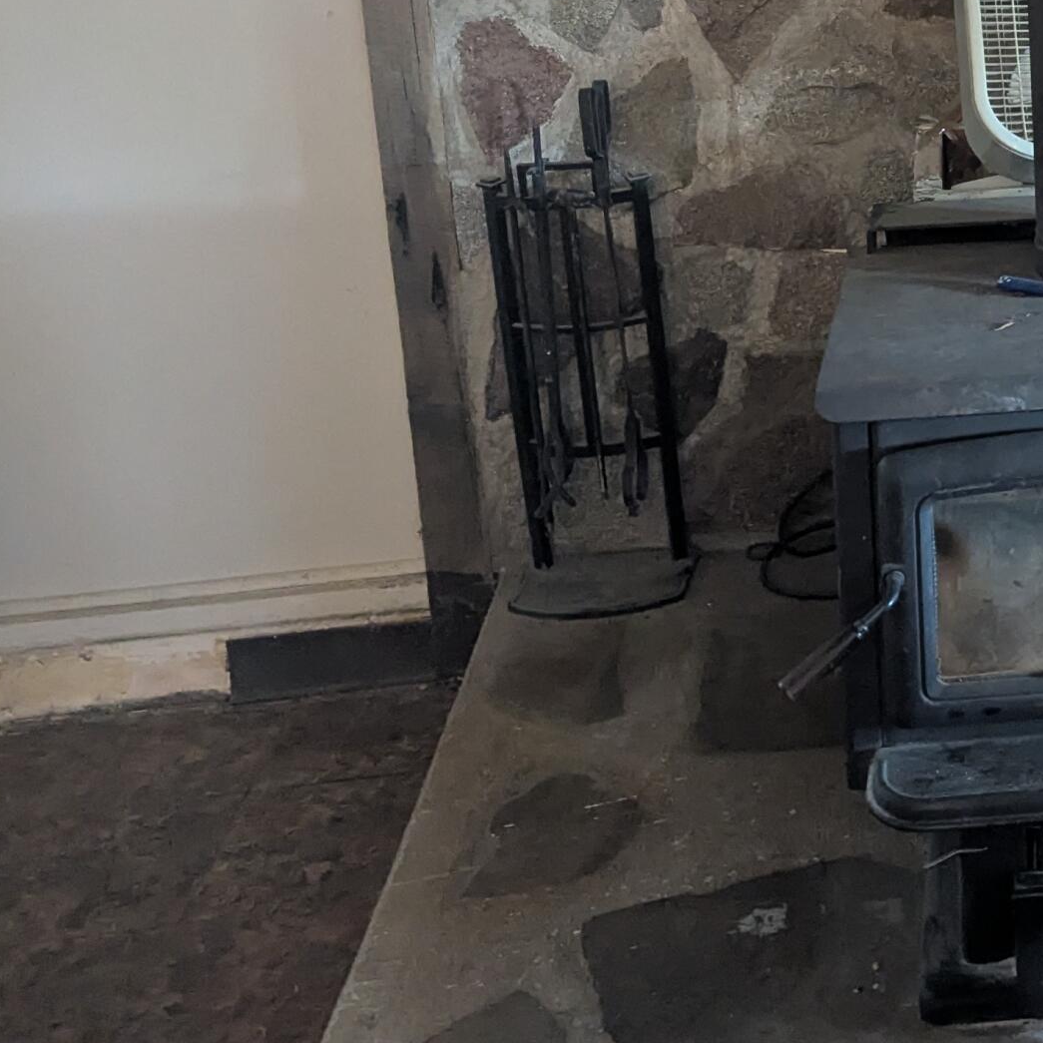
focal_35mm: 61
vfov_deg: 26.9
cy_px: 46
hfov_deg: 25.2
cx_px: 1267
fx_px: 2079
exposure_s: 1/41.1
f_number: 1.85
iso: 2042
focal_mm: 6.81
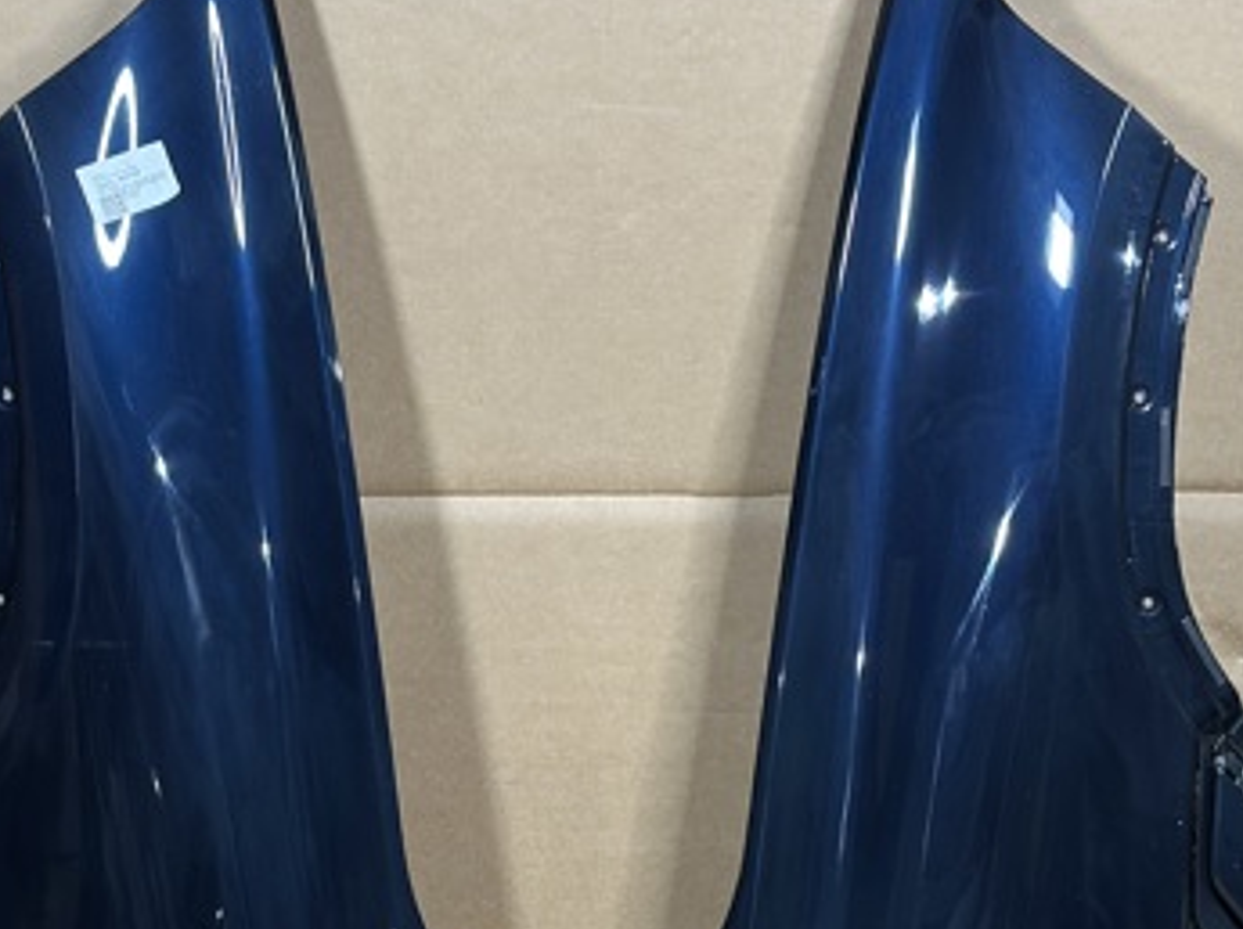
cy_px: 466
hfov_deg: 22.0
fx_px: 3193
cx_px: 598
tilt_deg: -18.8
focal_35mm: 89
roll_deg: +0.8
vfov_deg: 16.6
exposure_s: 1/50
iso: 250
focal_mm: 6.86
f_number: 1.78
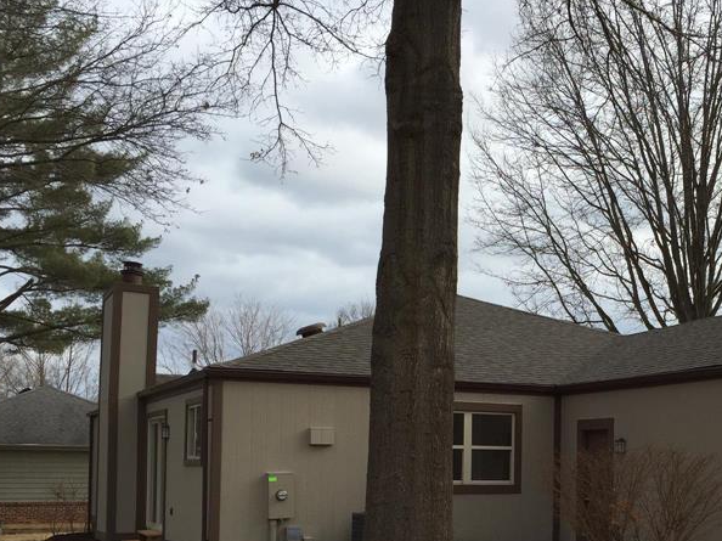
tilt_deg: +0.8
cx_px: 590
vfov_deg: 28.5
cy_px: 423
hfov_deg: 36.7
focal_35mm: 50
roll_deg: +1.5
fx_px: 1042
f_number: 2.2
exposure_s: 1/719
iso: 32
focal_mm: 4.15
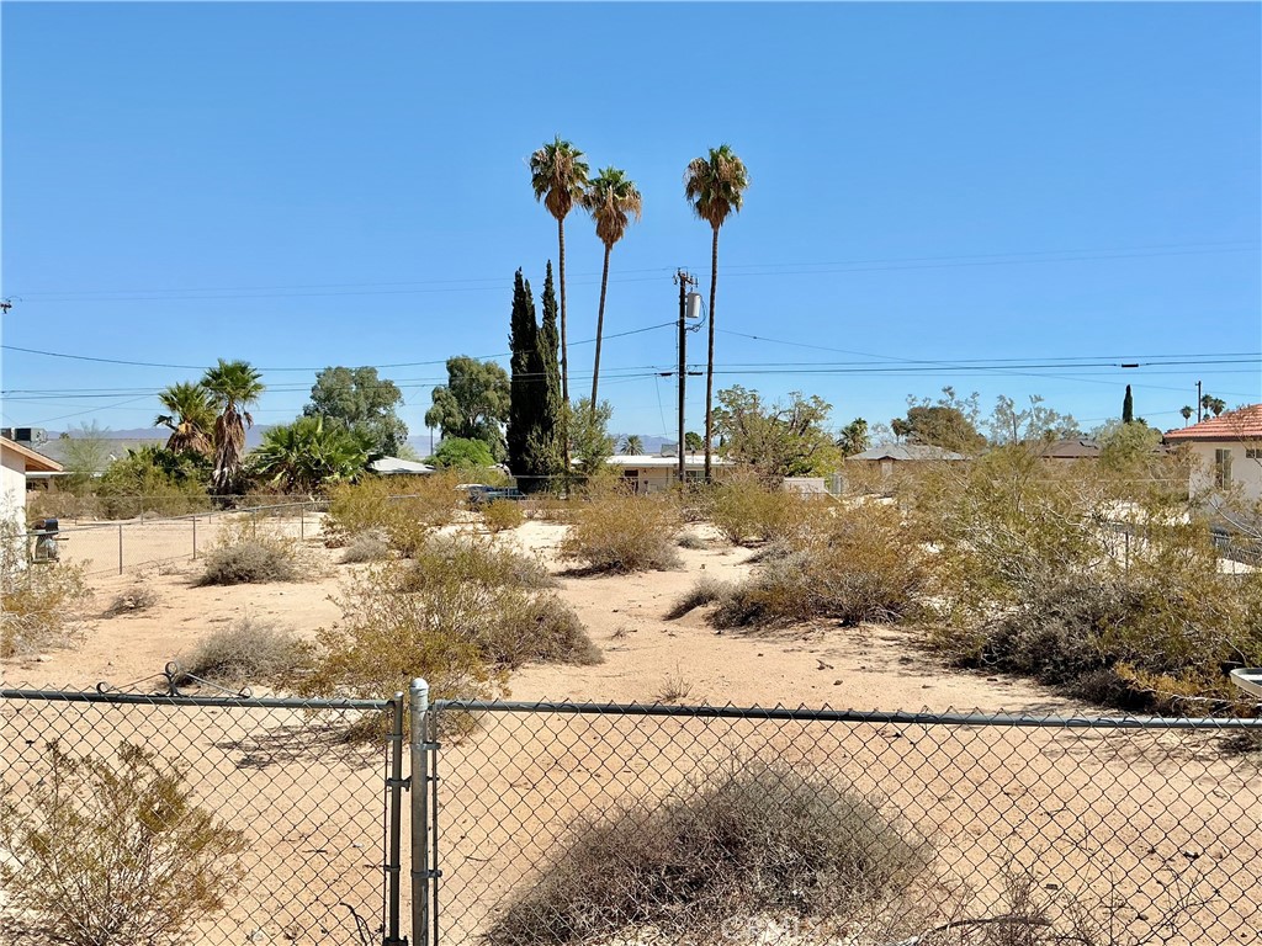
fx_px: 1057
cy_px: 473
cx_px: 631
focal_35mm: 29
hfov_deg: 61.7
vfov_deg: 48.2
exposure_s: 1/3125
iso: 25
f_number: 1.8
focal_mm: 3
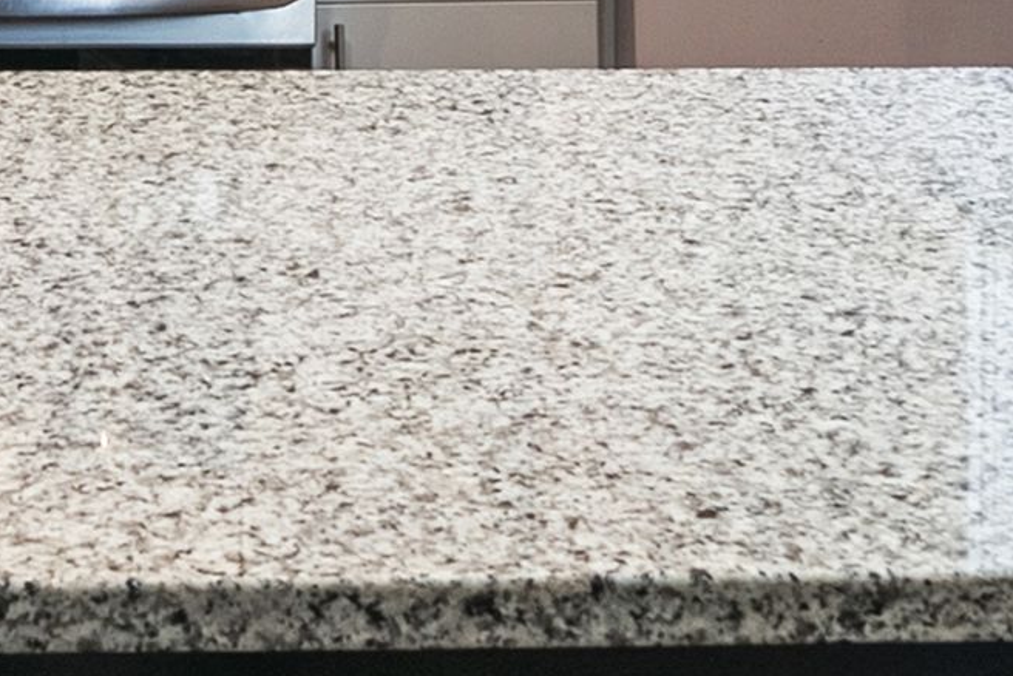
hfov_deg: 19.2
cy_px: -457
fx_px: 2731
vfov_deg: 13.0
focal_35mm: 97
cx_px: -344
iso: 320
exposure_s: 1/3
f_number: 8
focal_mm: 15
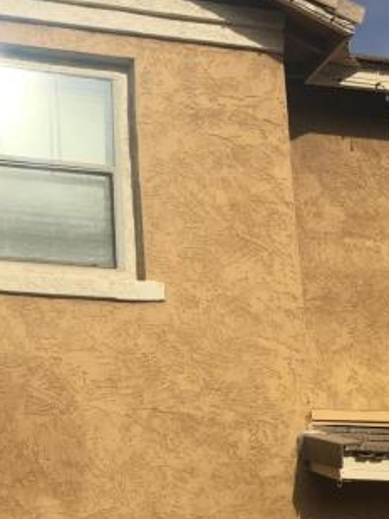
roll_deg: +1.2
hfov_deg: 19.8
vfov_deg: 26.5
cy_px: 418
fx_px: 1078
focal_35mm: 72
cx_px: -5
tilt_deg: +13.3
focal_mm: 4.15
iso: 25
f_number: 2.2
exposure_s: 1/3077
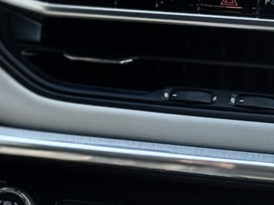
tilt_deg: -11.4
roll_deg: +1.9
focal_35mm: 286
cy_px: -52
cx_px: -192
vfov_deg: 5.2
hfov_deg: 6.8
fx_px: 2264
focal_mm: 6.76
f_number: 1.78
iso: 64
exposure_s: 1/379
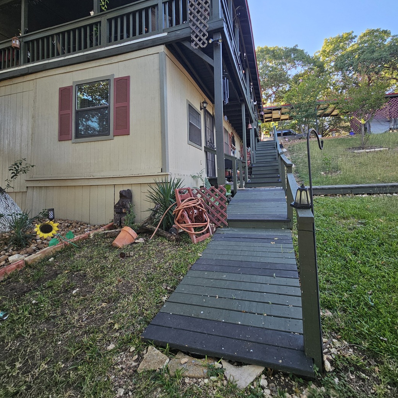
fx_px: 208
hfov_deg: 87.4
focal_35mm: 16
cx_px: 206
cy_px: 168
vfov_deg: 86.8
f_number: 2.2
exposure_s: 1/147
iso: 50
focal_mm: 2.2
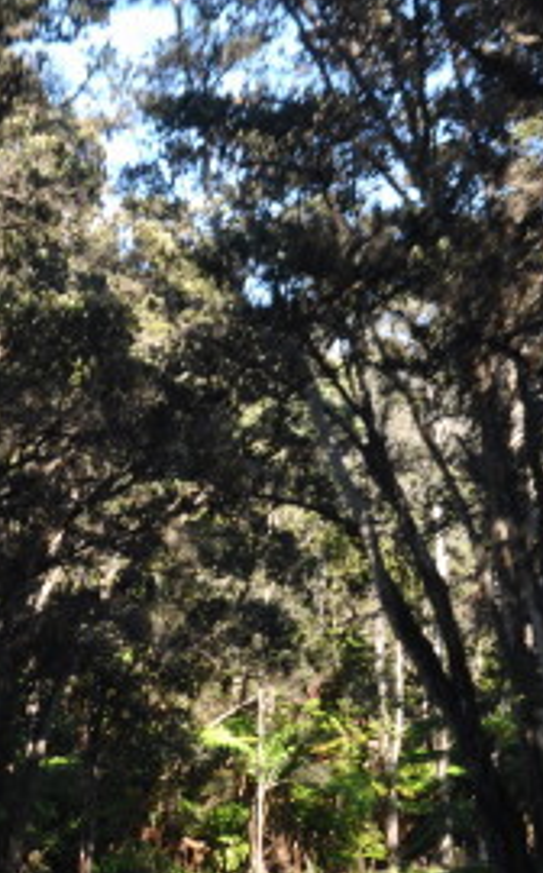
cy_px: 233
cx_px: 289
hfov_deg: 15.0
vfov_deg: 23.6
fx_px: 2067
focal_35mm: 87
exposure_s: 1/60
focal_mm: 24
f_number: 4.5
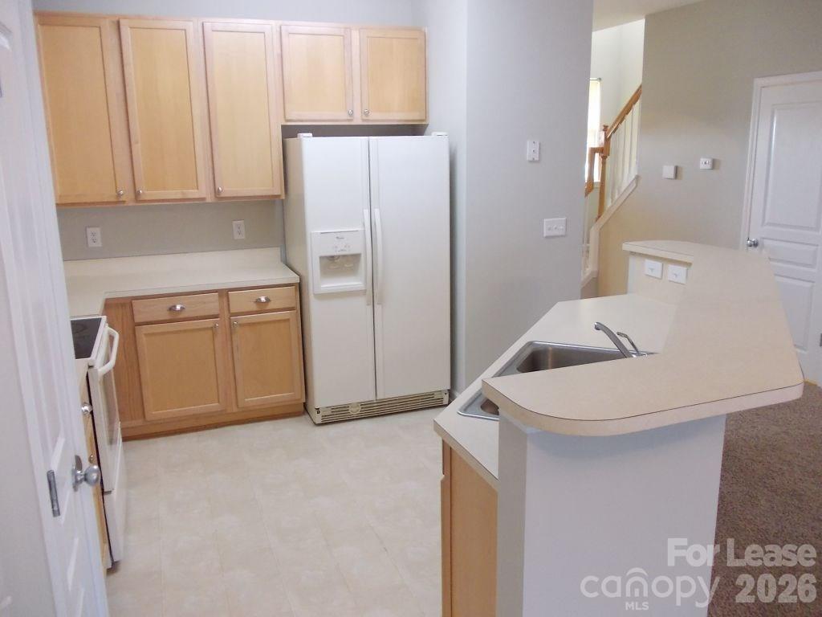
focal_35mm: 28
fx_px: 665
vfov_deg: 49.7
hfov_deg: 63.4
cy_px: 308
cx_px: 411
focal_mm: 4
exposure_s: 1/20
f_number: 2.7
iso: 200
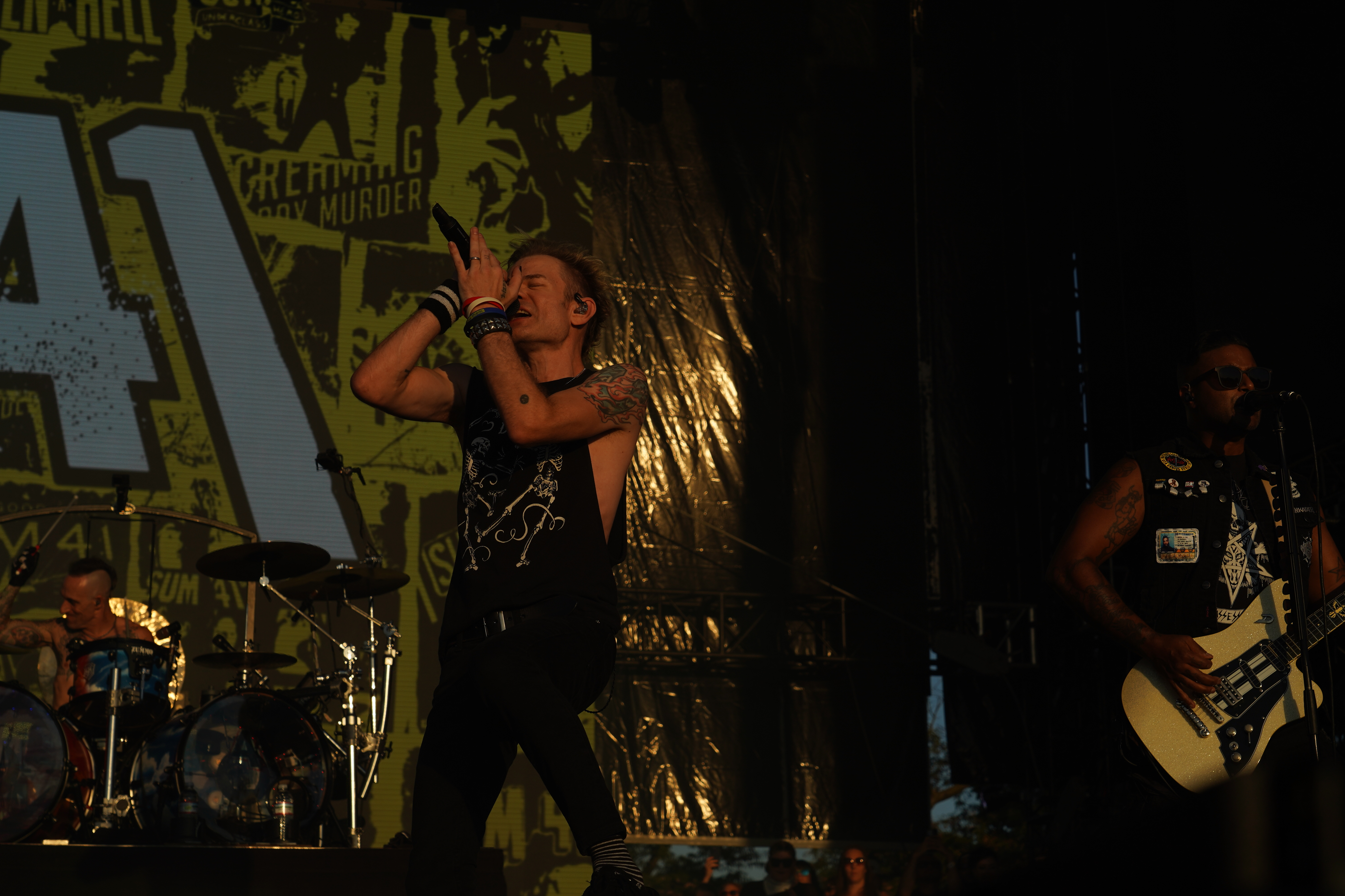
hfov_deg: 32.4
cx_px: 672
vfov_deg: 21.9
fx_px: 2316
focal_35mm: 62
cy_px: 448
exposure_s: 1/640
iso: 100
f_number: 8
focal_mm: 62
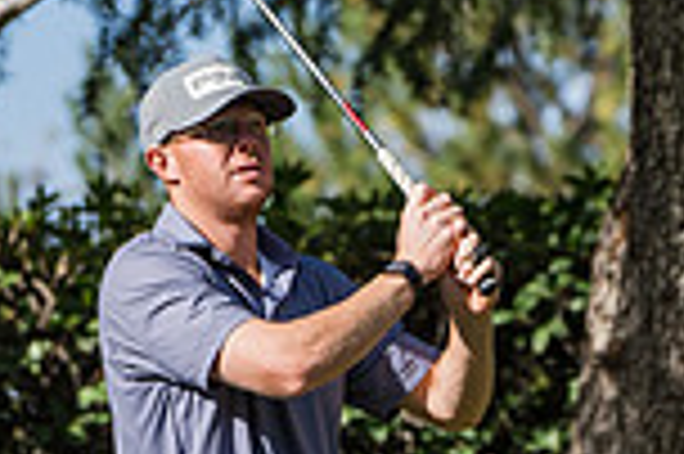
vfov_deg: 3.5
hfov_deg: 5.3
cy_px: 618
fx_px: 7326
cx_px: 418
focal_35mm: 386
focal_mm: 101
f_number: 2.8
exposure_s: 1/4000
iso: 320
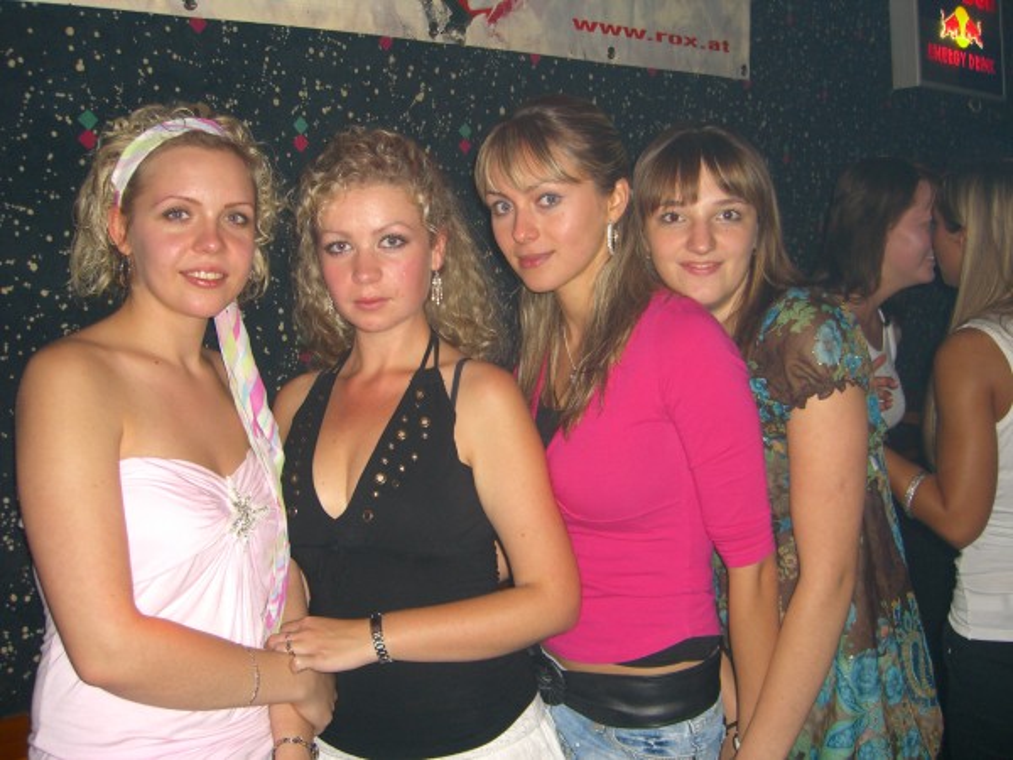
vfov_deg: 37.7
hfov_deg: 49.0
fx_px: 1112
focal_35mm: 38
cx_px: 506
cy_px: 380
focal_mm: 7.9
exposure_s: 1/60
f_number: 2.8
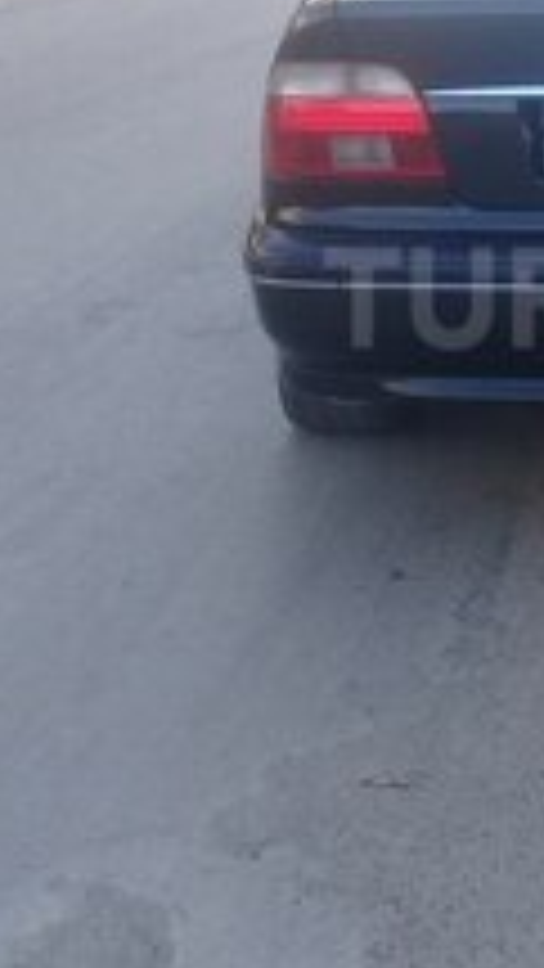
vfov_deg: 27.0
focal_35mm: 78
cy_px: 297
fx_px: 1999
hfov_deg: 14.9
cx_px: 670
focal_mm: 3.3
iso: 50
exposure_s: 1/185
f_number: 2.2
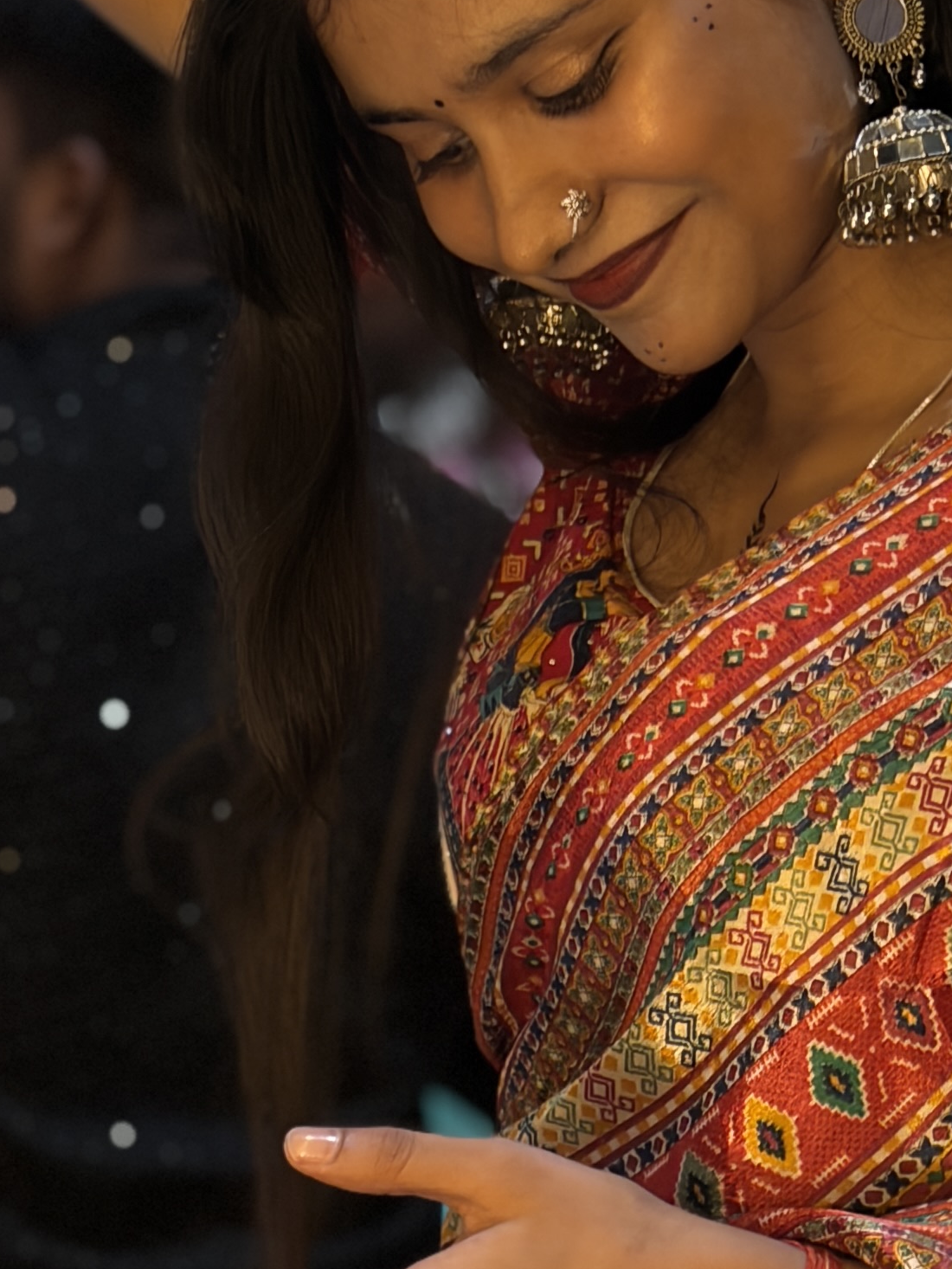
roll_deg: -0.8
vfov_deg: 13.8
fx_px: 5242
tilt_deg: +3.1
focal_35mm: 143
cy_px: 465
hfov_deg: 10.4
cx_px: 705
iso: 100
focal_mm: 5.96
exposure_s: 1/48
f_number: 1.6
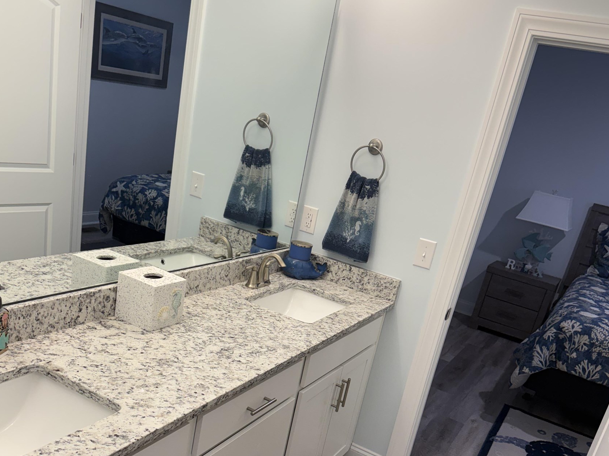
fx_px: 581
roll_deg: -12.6
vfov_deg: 41.9
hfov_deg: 55.4
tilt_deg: -20.9
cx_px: 304
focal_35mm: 33
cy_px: 330
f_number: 1.78
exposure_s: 1/120
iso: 125
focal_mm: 6.76
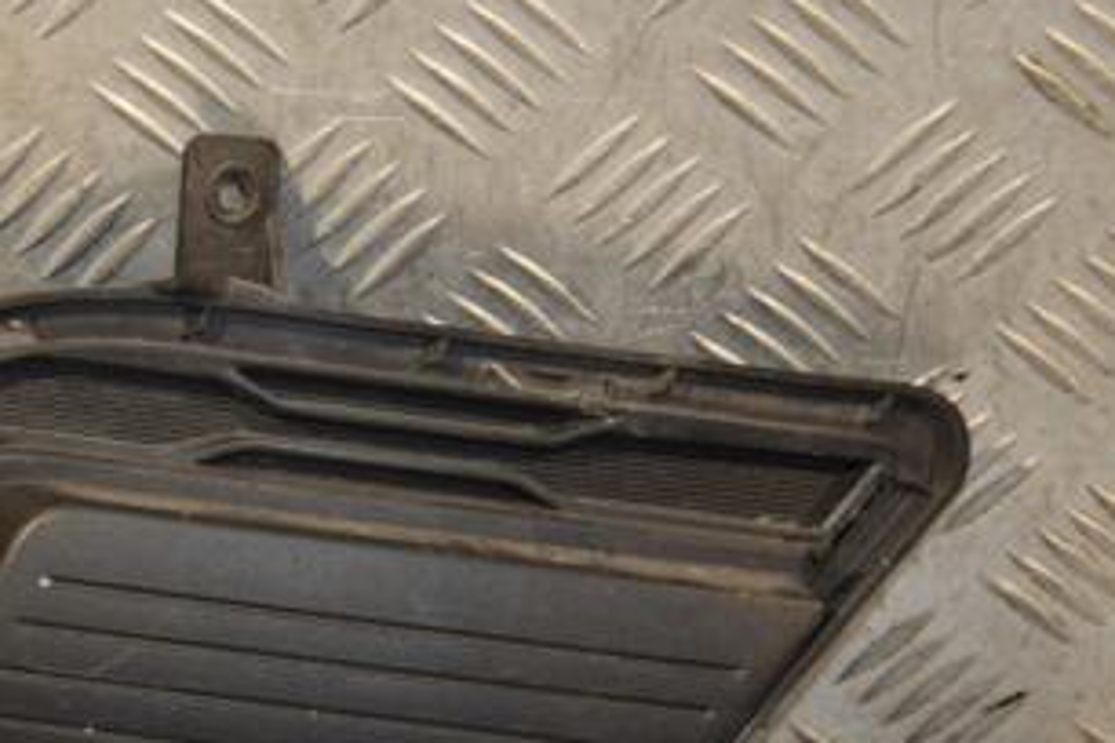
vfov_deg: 9.7
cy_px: 656
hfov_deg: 14.4
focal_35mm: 141
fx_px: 4367
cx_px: 157
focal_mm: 48
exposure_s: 1/160
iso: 800
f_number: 4.8
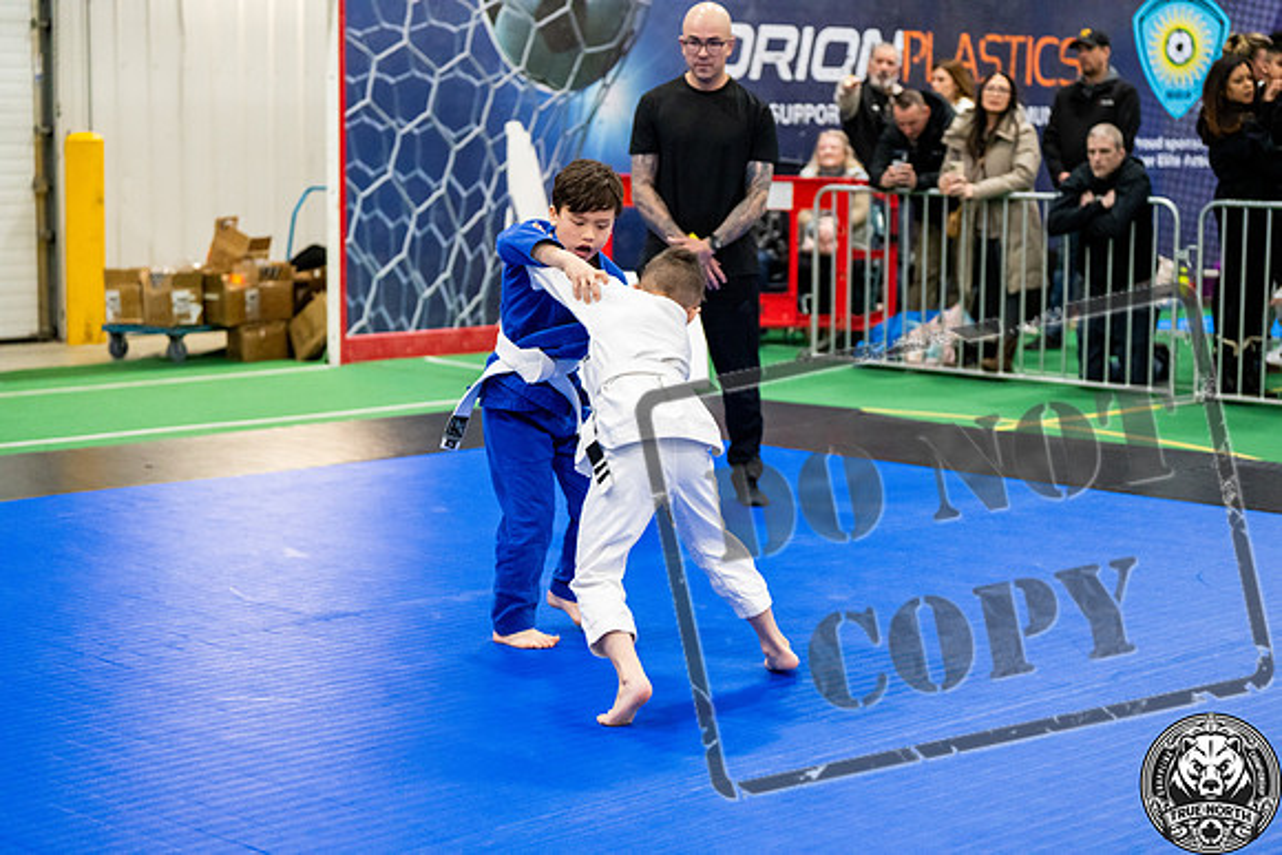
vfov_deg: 19.5
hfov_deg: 28.8
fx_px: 2493
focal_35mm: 70
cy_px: 428
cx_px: 641
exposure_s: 1/500
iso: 4000
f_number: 2.8
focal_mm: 70
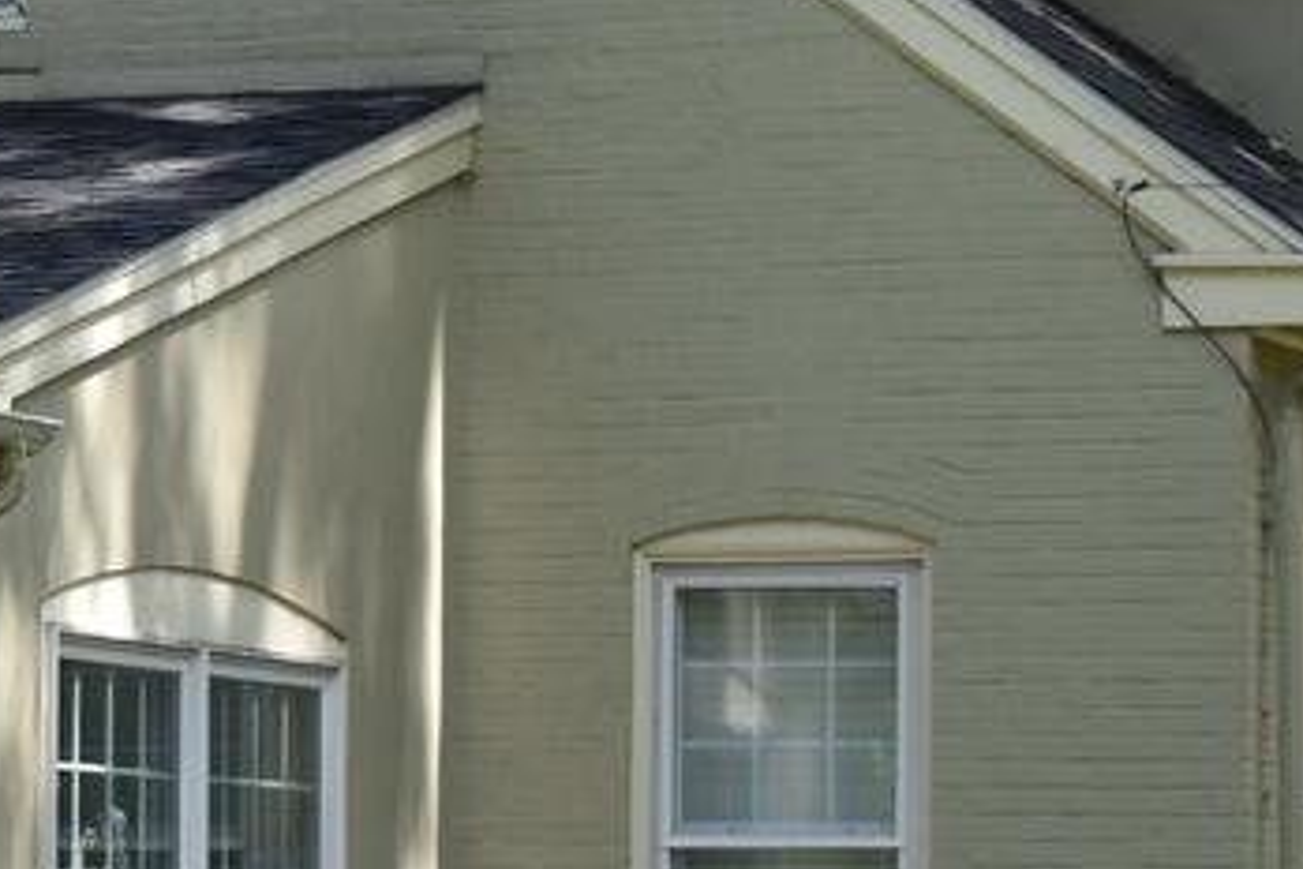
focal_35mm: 248
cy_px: 577
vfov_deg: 5.5
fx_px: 8976
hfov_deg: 8.2
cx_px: -356
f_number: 8
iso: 200
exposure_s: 1/250
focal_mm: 40
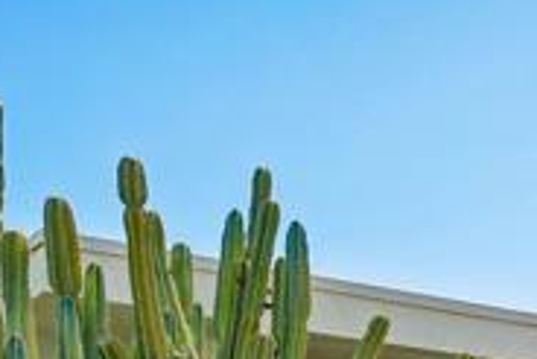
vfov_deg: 12.6
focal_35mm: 101
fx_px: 1508
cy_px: 594
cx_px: 820
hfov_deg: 17.9
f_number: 8
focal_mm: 29
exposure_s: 1/125
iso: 100
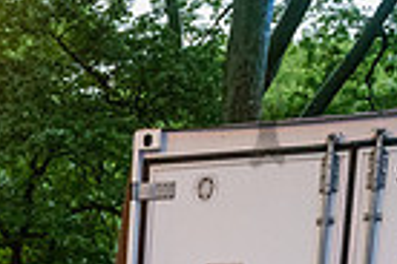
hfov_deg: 16.8
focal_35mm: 103
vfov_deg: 11.8
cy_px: 532
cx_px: -291
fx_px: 1136
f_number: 3.5
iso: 6400
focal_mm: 24
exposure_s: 1/100
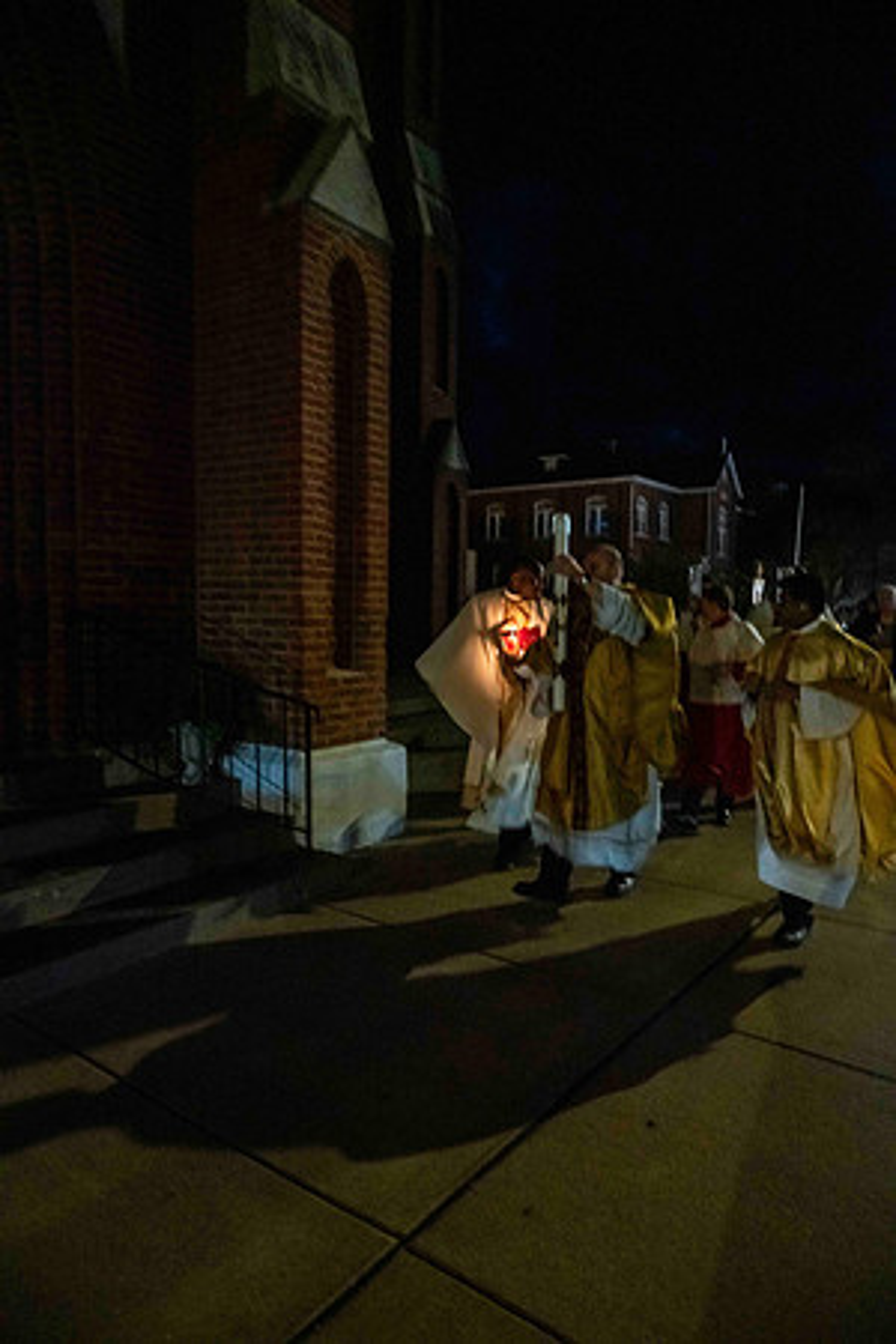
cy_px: 672
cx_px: 448
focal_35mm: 24
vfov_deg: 73.7
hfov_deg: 53.1
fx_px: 896
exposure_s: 1/40
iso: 8000
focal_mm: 24
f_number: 6.3
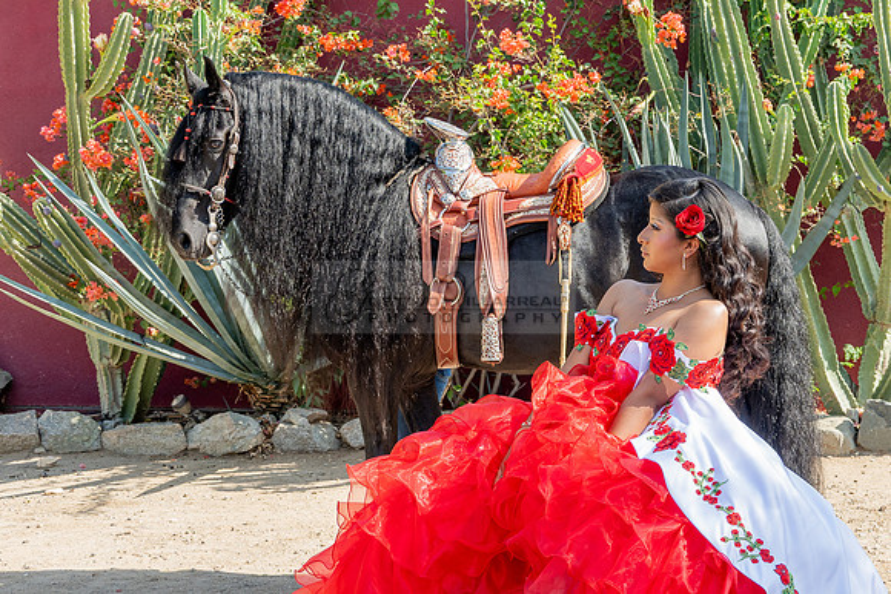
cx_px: 637
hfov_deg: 24.8
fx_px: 2007
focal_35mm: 81
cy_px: 394
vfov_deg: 16.8
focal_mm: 50
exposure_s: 1/200
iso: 250
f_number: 8
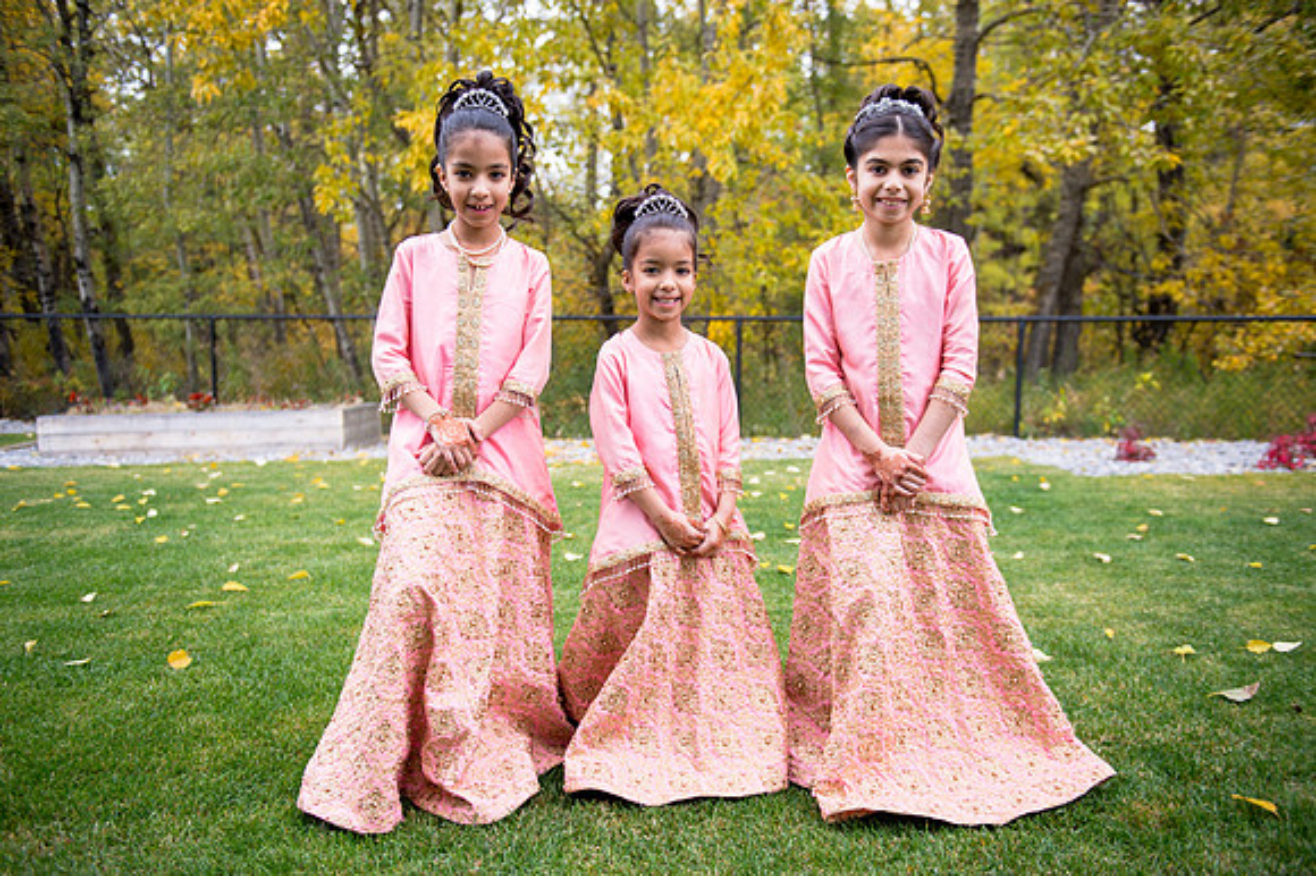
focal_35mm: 32
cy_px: 438
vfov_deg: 41.1
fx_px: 1169
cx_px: 658
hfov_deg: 58.7
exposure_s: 1/200
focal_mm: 32
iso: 100
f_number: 2.8
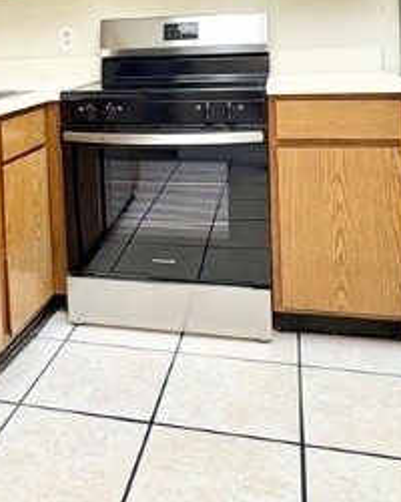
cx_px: 104
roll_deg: +1.6
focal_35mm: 42
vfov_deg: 41.1
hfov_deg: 35.0
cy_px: 70
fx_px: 623
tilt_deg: -1.6
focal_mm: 2.22
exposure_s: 1/60
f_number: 2.2
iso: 200
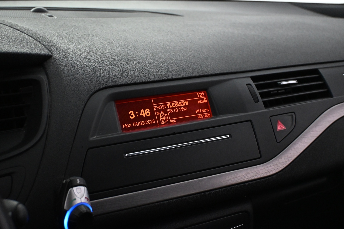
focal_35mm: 54
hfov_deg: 36.9
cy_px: 114
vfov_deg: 25.1
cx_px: 172
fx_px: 516
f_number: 5.3
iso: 3600
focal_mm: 36
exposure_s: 1/60
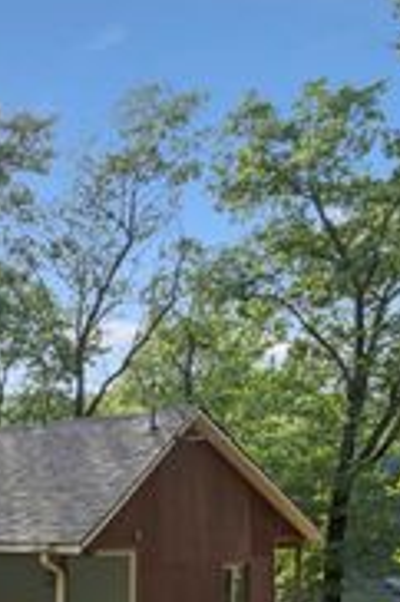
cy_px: 521
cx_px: -73
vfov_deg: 41.6
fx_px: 735
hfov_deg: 27.1
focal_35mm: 44
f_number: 9
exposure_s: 1/320
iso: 200
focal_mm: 16
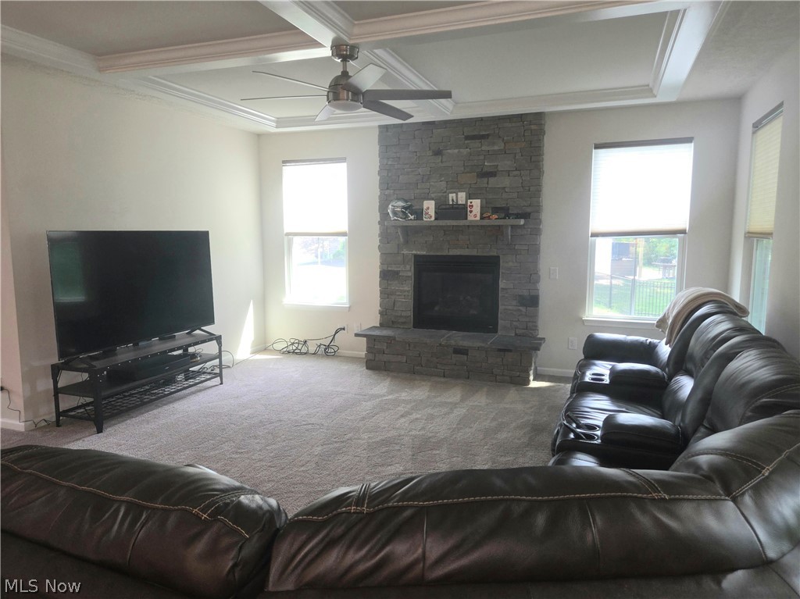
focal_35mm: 23
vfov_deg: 58.8
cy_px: 300
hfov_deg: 74.0
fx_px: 531
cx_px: 400
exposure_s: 1/60.2
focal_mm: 5.4
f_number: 1.8
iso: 100
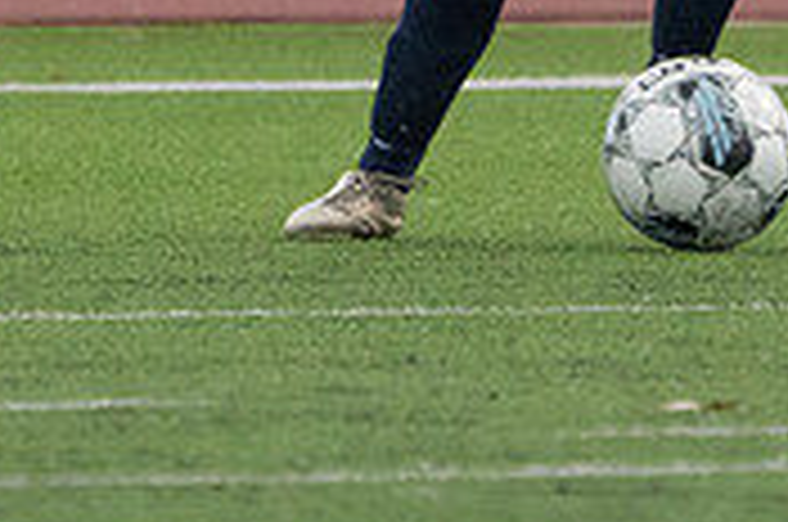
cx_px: 503
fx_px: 50820
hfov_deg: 0.9
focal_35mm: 2326
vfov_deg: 0.6
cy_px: -487
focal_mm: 400
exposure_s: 1/1250
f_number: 5.6
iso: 2500
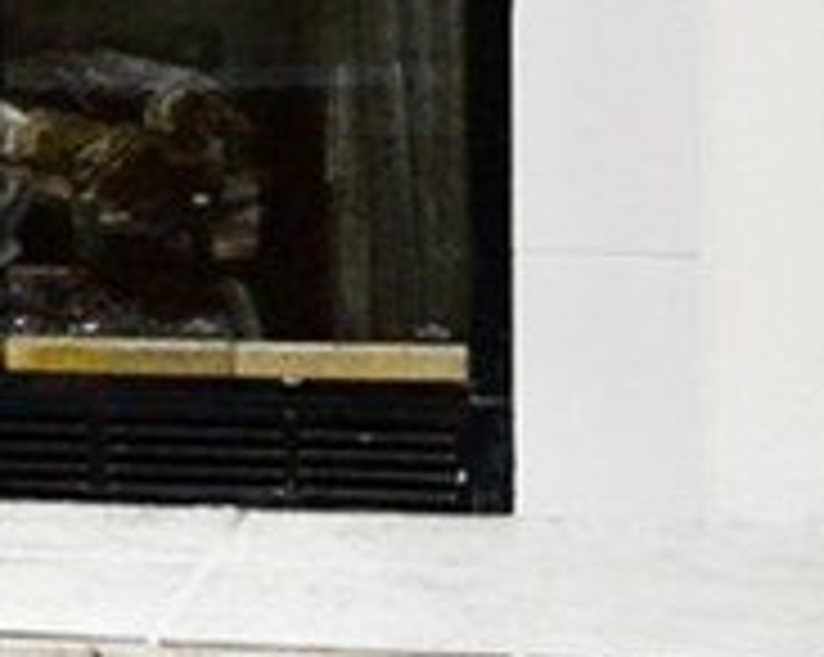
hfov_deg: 9.7
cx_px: -117
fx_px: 4790
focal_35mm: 197
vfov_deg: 7.7
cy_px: -356
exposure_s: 1/40
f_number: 8
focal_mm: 25
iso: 3200
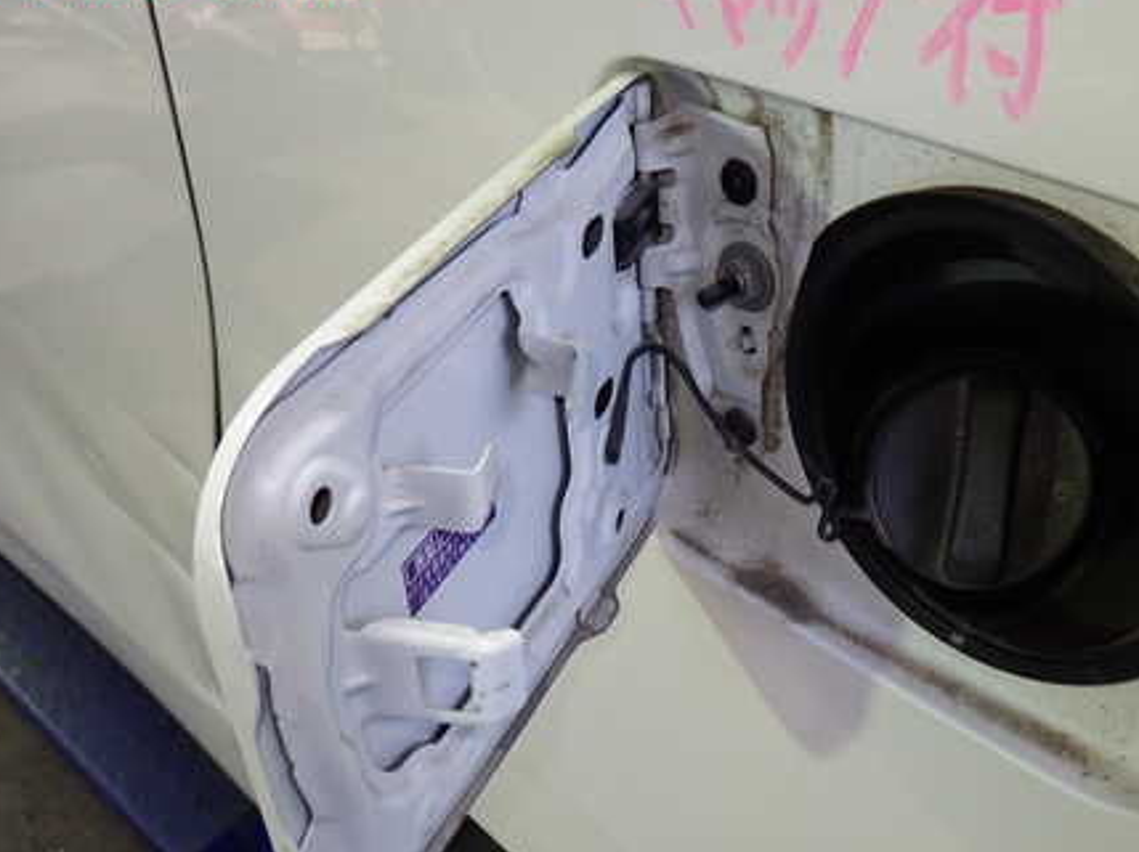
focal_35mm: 42
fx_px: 1381
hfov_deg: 44.6
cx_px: 669
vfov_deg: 34.1
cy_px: 541
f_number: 2.3
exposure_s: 1/40
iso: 200
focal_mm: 5.4
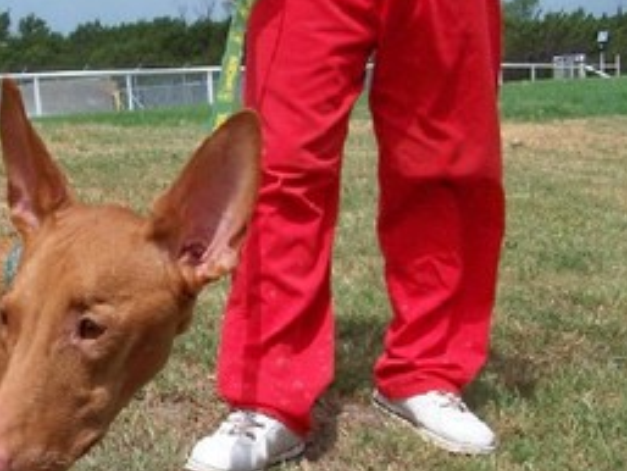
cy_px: 354
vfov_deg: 20.6
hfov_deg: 26.6
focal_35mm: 71
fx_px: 1287
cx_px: 76
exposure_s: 1/750
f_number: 5.6
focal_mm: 6.3
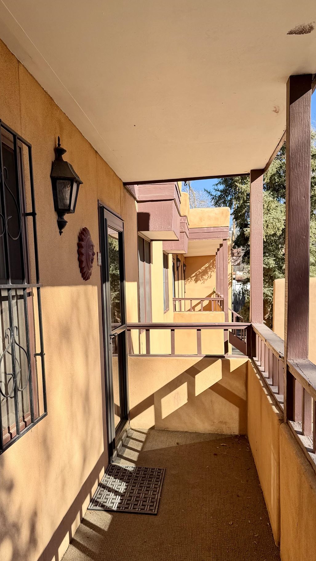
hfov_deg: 35.5
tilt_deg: -6.4
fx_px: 492
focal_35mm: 33
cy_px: 342
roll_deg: +2.3
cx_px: 123
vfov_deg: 58.9
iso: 80
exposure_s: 1/2053
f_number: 1.78
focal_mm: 6.76
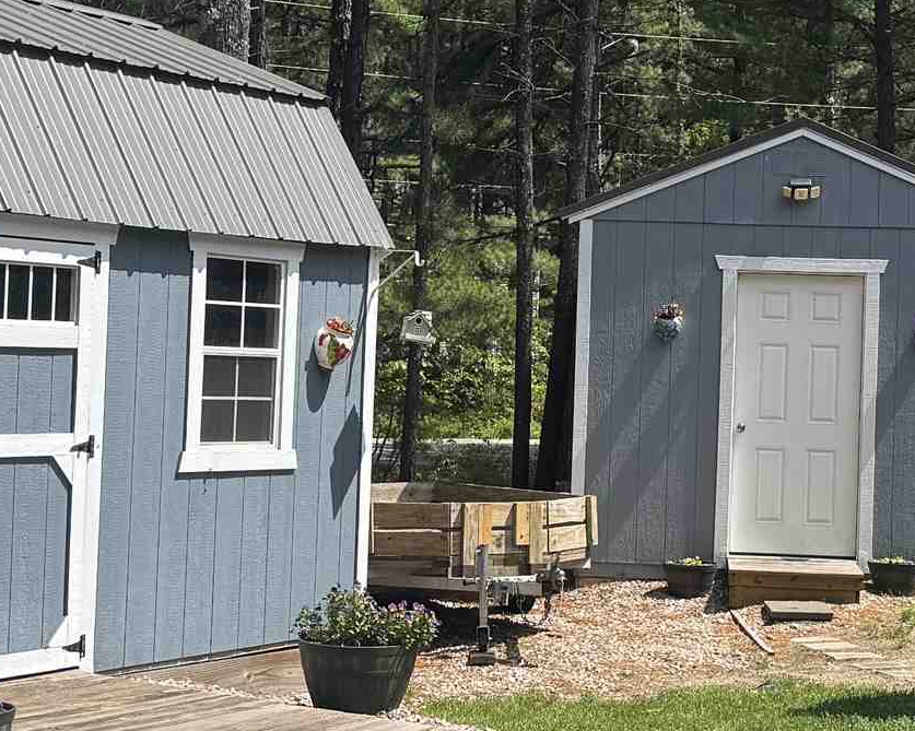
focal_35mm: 86
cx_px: 580
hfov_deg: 22.2
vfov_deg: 17.8
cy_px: 329
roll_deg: -1.6
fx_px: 2328
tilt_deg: +2.0
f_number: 1.78
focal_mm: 6.76
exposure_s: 1/3597
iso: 80
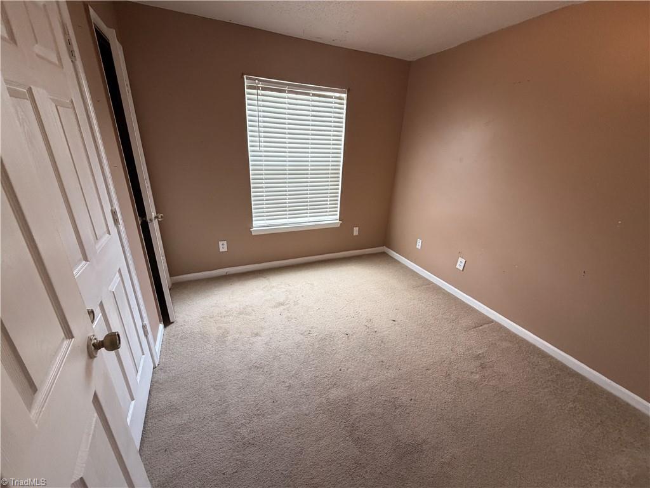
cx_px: 325
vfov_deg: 85.7
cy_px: 244
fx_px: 263
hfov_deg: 102.1
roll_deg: -2.6
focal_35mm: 14
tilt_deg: -21.4
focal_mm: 2.22
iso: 250
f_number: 2.2
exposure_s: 1/120
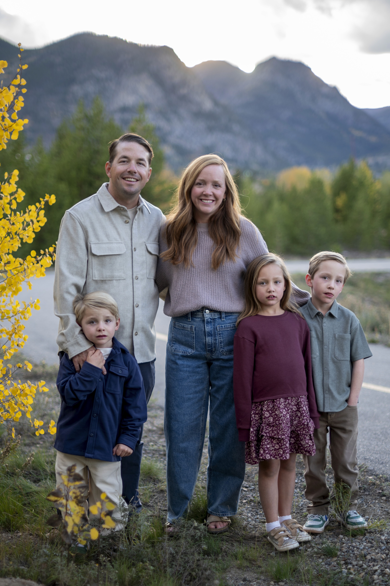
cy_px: 331
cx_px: 203
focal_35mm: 59
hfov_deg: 23.0
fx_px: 960
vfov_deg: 33.9
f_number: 5.6
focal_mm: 50
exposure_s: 1/500
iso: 320
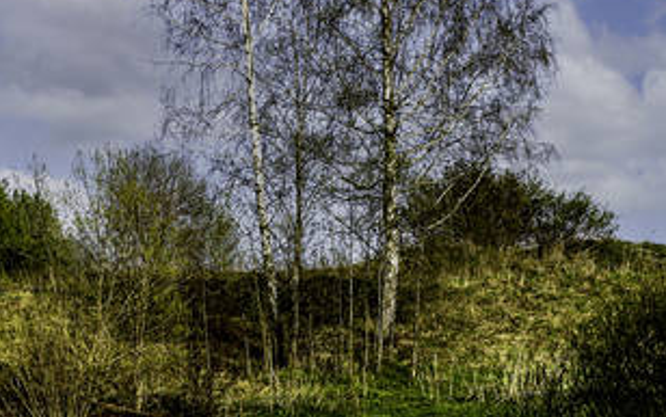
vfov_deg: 10.9
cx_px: 325
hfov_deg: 17.5
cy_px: 2
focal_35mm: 119
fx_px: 2162
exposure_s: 1/1000
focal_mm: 75
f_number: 9
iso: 200
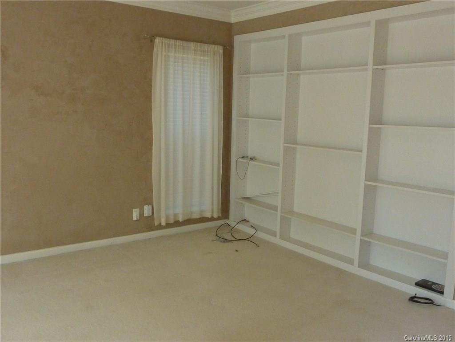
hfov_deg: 56.8
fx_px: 421
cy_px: 171
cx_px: 228
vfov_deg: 44.2
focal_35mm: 32
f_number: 3.3
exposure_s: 1/400
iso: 400
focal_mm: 4.4
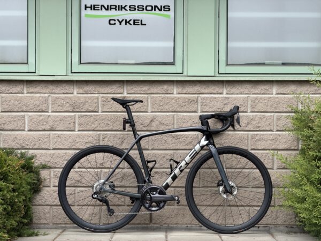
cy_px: 120
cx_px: 160
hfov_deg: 19.6
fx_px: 927
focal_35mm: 100
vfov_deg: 14.8
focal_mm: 16.89
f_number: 2.8
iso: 50
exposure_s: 1/403
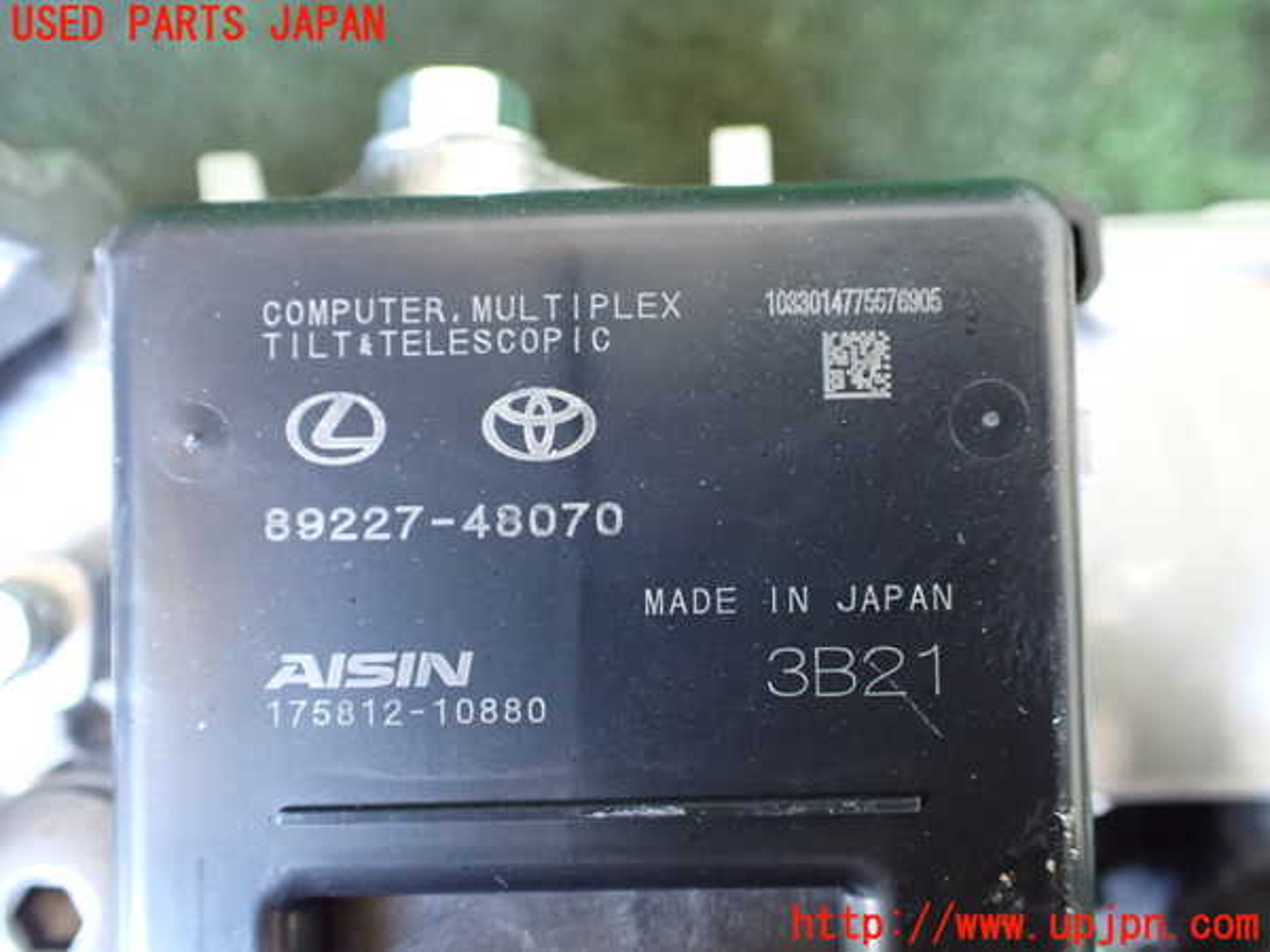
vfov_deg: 46.8
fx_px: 1101
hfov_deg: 60.0
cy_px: 476
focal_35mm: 30
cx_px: 635
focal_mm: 5.4
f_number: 2.3
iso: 1250
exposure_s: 1/30
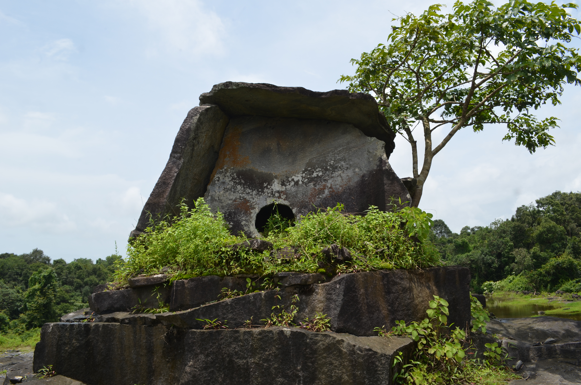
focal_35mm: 27
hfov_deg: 67.5
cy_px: 192
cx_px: 290
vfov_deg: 47.7
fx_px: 435
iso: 100
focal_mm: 18
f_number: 8
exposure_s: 1/250
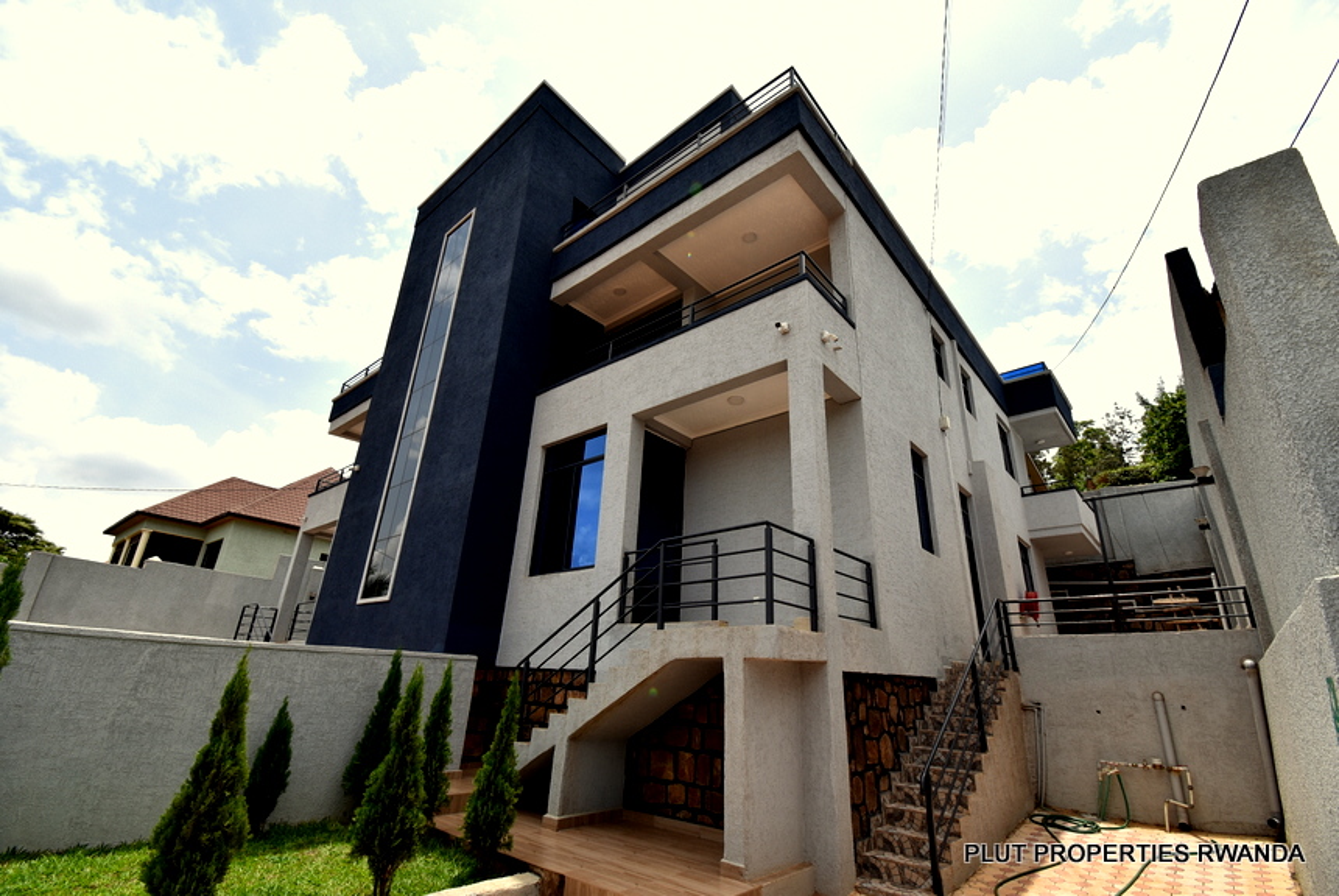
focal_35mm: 15
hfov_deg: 100.3
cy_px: 448
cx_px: 670
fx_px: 558
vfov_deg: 77.4
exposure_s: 1/250
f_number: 8
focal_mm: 10
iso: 100
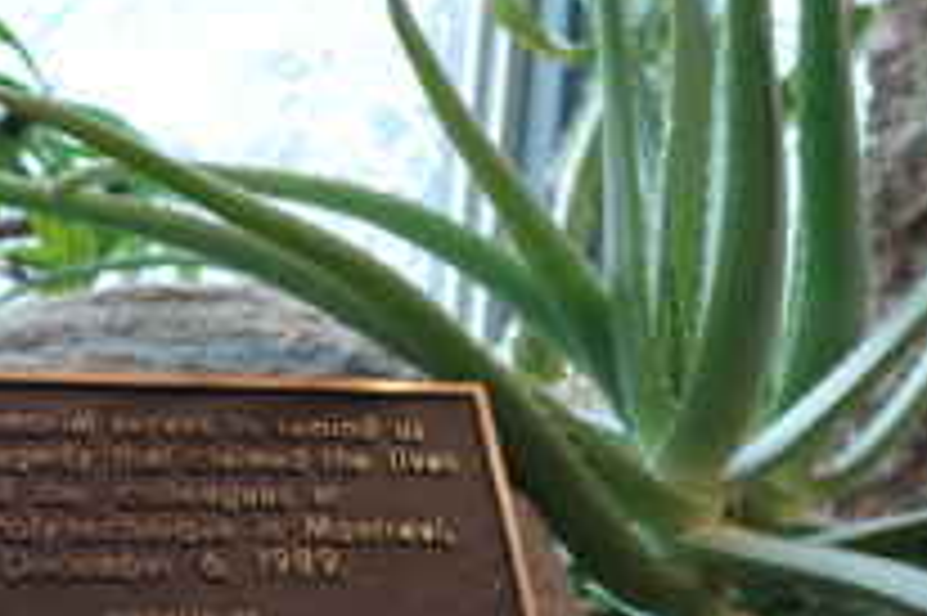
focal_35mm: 64
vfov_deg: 20.7
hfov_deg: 30.1
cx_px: 99
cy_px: 576
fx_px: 1647
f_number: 2.5
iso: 200
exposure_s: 1/40
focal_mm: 12.32
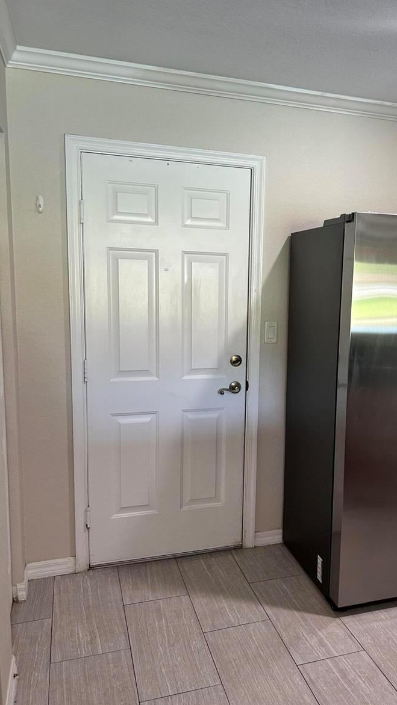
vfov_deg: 66.1
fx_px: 543
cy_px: 358
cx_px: 268
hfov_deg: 39.6
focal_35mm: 29
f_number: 1.5
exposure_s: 1/60
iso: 125
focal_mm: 5.7
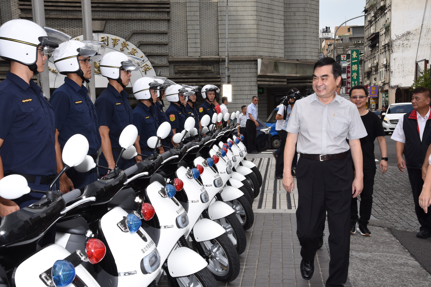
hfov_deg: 41.1
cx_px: 216
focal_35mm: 48
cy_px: 144
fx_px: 575
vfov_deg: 28.1
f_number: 14
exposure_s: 1/200
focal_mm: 48
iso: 400
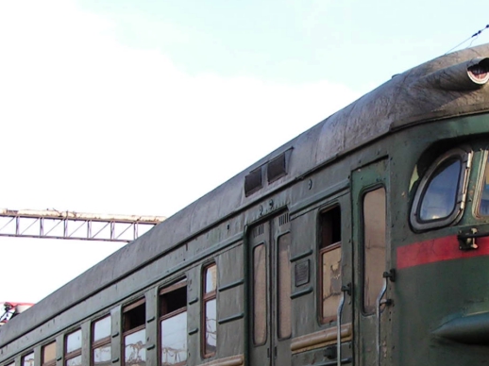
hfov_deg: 19.1
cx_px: 388
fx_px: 1440
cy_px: 306
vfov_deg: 14.4
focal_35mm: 102
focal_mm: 7.4
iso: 50
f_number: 3.5
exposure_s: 1/250
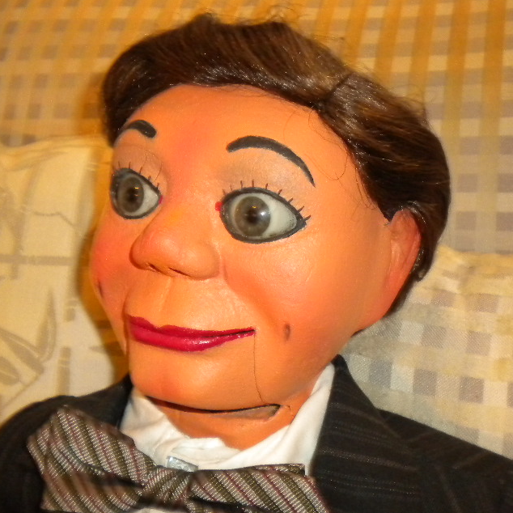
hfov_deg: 34.0
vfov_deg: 34.0
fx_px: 838
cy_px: 221
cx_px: 273
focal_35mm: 50
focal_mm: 6.3
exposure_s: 1/30
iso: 400
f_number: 3.1
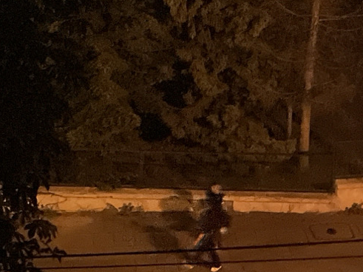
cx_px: 97
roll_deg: -1.1
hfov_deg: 18.4
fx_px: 1111
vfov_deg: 12.5
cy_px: -254
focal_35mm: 106
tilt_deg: -10.8
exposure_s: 1/17
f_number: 1.6
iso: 8000
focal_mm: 5.1
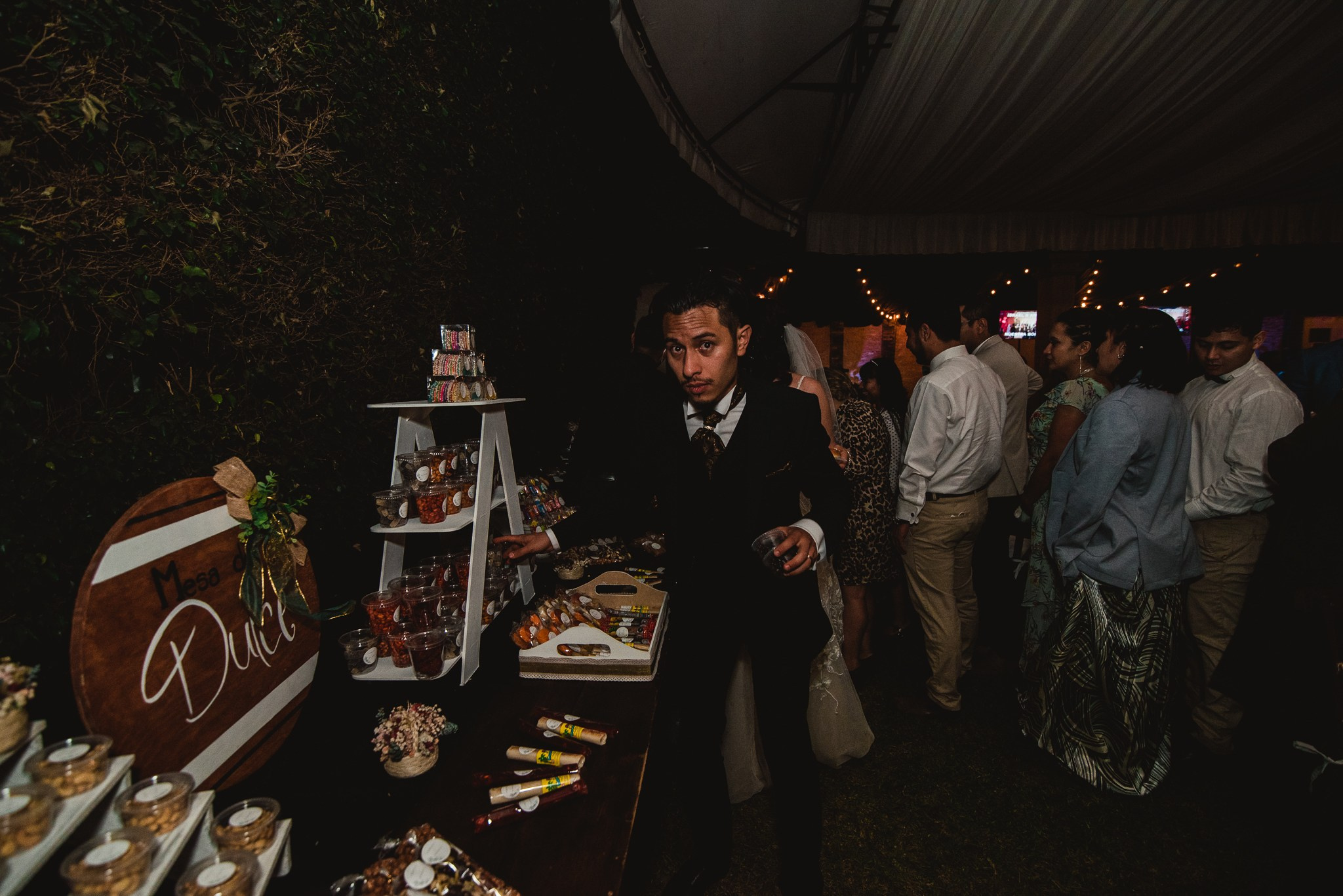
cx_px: 672
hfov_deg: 96.7
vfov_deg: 73.8
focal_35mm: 16
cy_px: 448
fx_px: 597
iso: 1250
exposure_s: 1/125
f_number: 3.2
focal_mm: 16
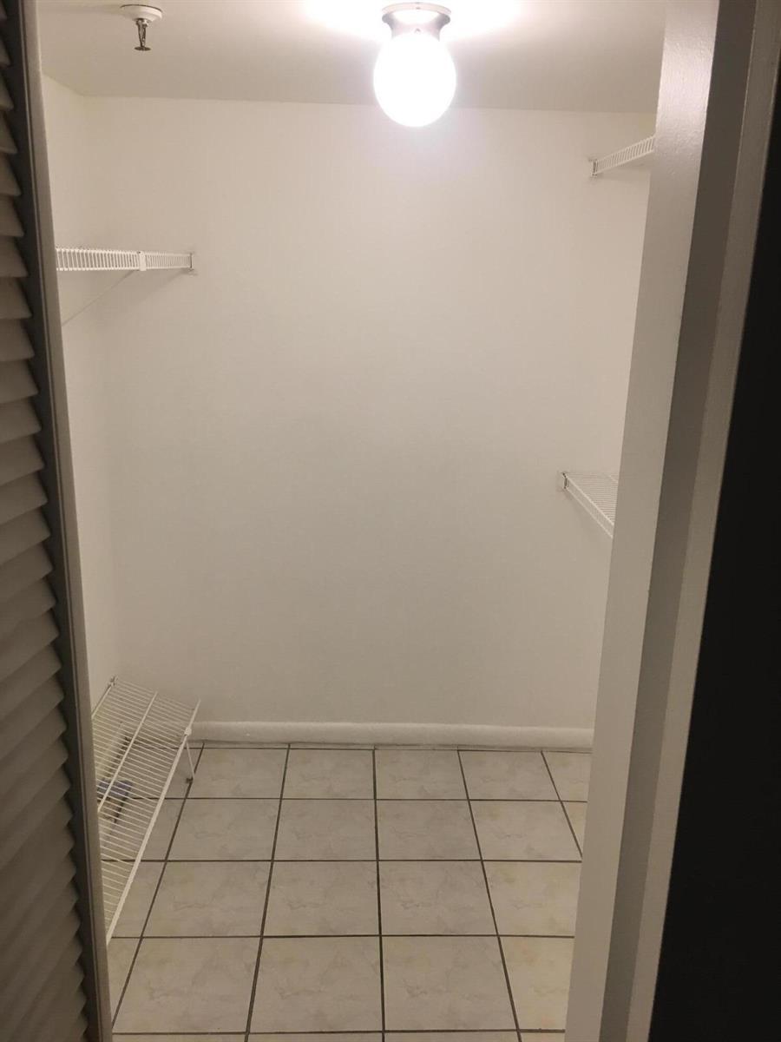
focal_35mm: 29
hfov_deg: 48.2
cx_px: 390
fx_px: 872
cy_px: 521
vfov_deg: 61.7
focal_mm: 4.15
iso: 32
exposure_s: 1/30
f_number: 2.2
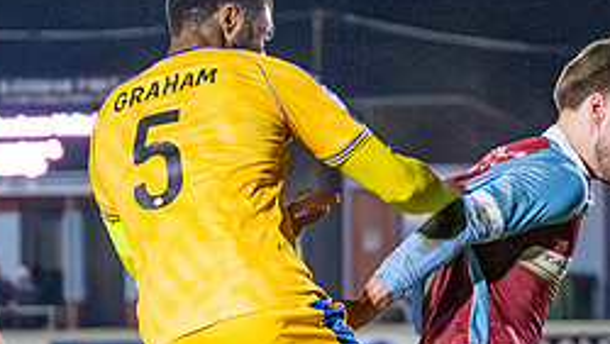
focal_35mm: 445
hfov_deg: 4.8
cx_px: 236
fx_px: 7202
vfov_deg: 2.7
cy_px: 469
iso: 8000
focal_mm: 71
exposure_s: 1/1250
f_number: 2.8
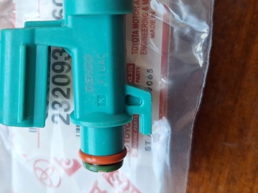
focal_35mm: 41
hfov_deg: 45.3
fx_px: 305
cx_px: 93
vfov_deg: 34.7
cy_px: 60
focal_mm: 5.54
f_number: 1.8
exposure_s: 1/107
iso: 40
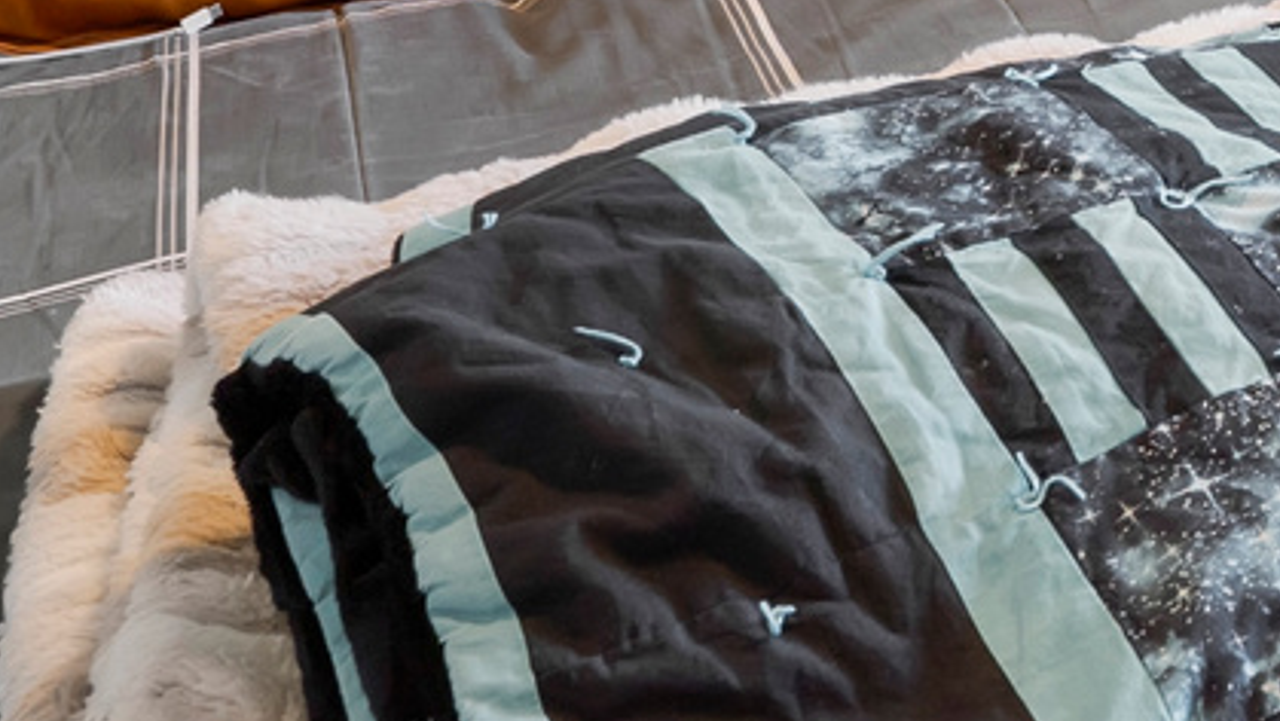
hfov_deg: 20.9
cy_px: -1352
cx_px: 1894
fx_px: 2954
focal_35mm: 87
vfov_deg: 10.5
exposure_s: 1/6
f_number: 9
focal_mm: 17
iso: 250
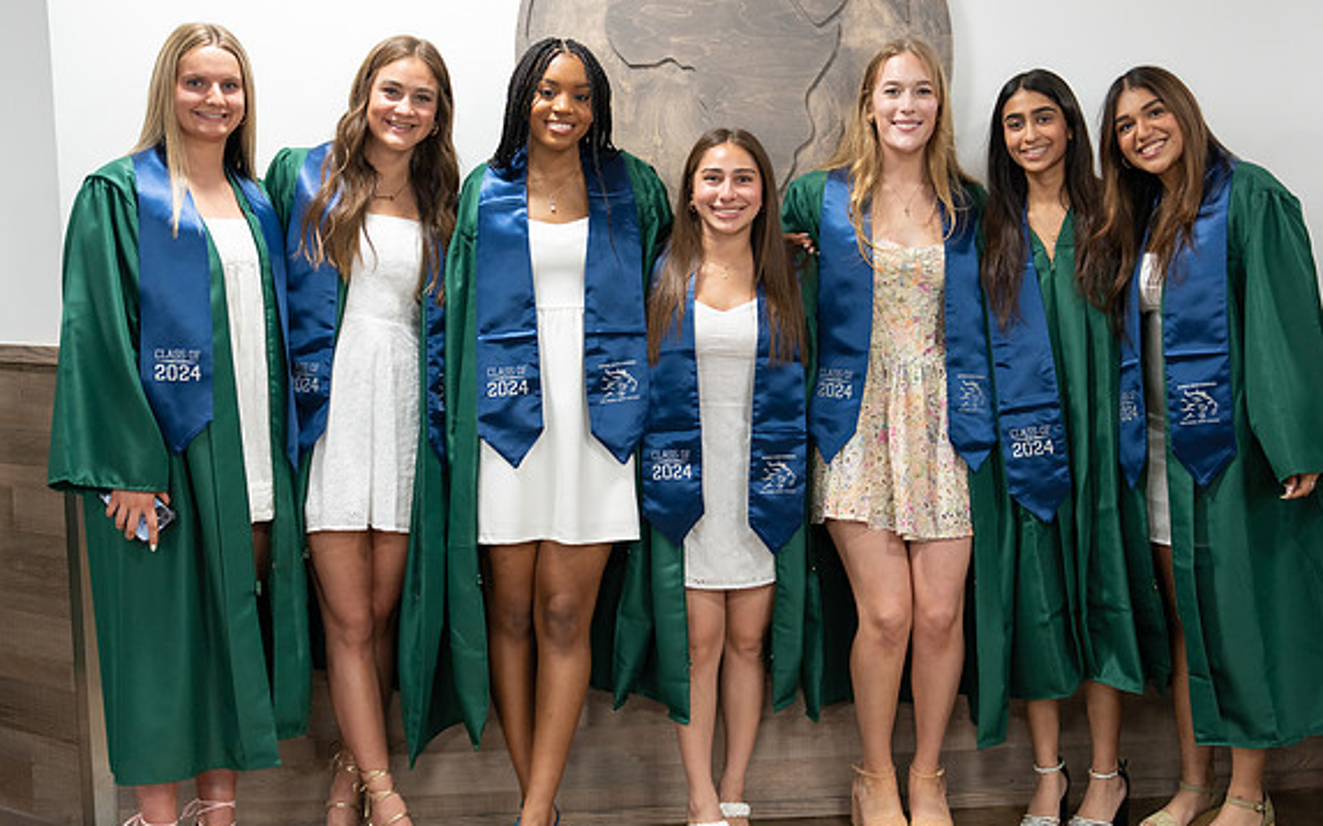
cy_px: 410
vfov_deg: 23.1
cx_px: 712
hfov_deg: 36.3
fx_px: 2019
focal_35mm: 56
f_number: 1.2
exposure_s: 1/320
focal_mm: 50
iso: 640
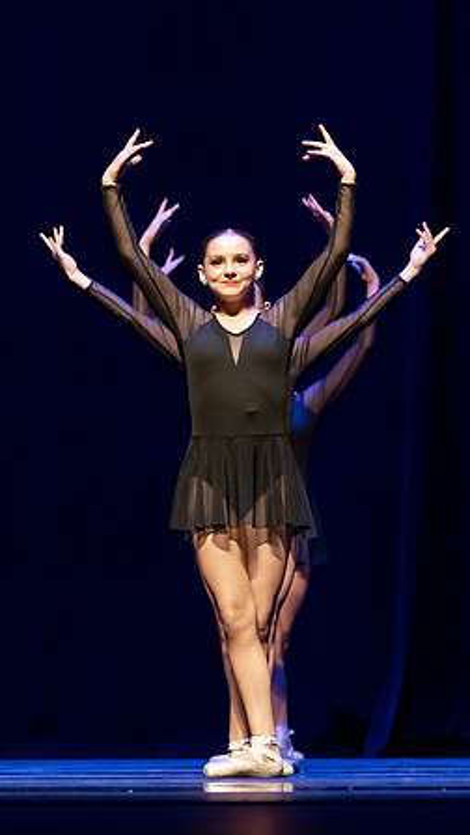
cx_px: 233
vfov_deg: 11.3
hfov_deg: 6.4
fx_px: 4232
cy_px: 340
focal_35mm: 191
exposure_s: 1/640
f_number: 2.8
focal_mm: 89
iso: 4000
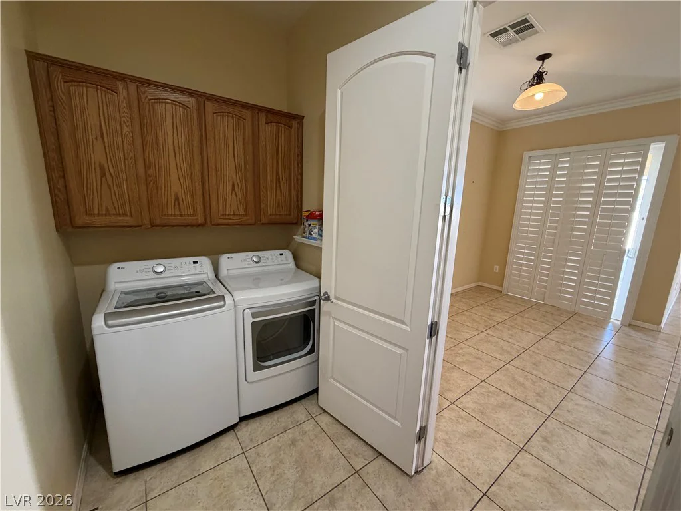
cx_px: 340
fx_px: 275
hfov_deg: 102.1
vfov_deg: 85.7
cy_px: 256
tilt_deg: -10.2
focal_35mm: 14
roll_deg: -1.8
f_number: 2.2
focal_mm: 2.22
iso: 400
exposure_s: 1/60
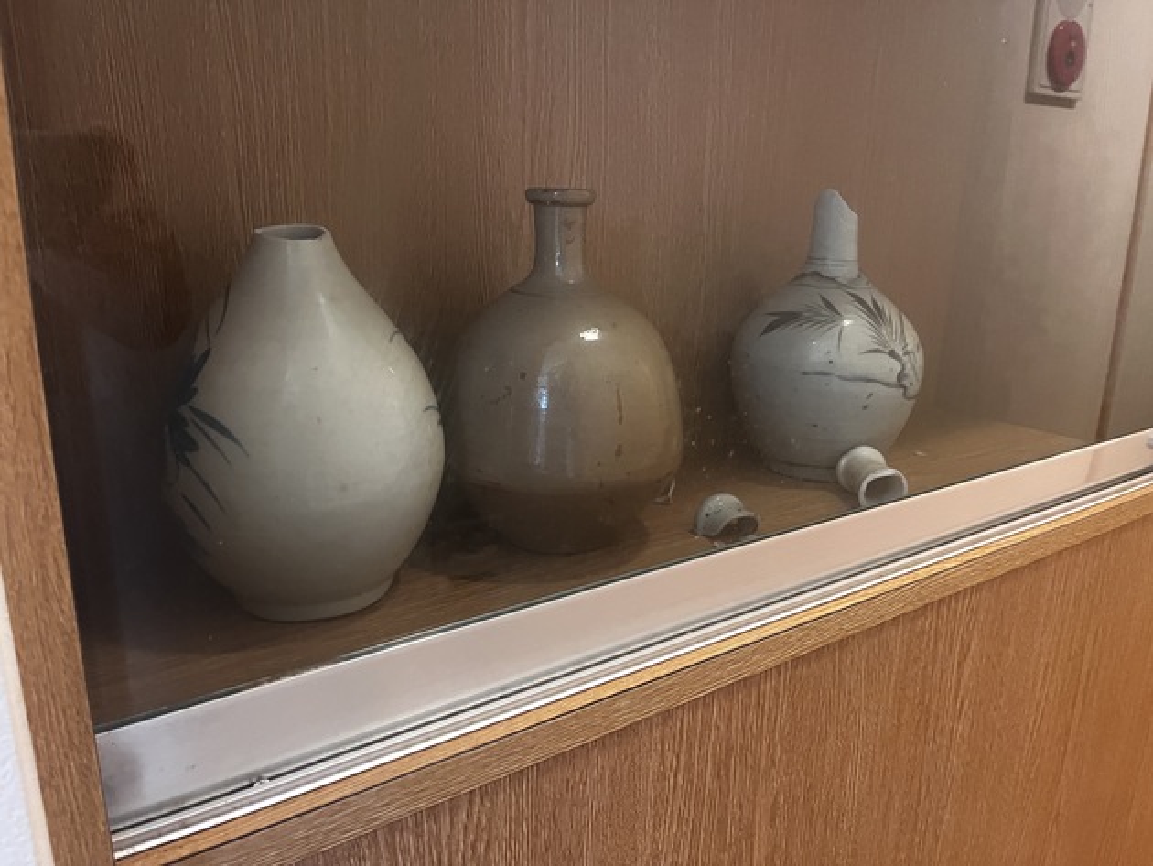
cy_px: 433
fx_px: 866
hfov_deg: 67.3
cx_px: 576
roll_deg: -1.0
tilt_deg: -16.1
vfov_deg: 53.1
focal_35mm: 26
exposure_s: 1/40
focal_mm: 5.1
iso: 500
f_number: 1.6
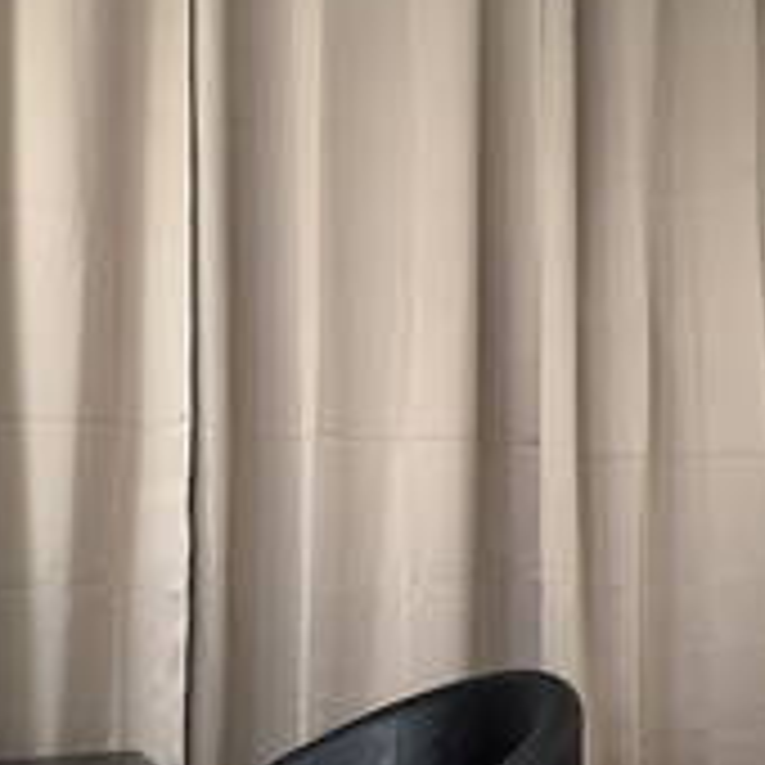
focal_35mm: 45
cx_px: 486
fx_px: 1125
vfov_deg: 37.4
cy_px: 472
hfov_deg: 37.3
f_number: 1.78
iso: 250
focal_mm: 6.86
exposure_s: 1/85
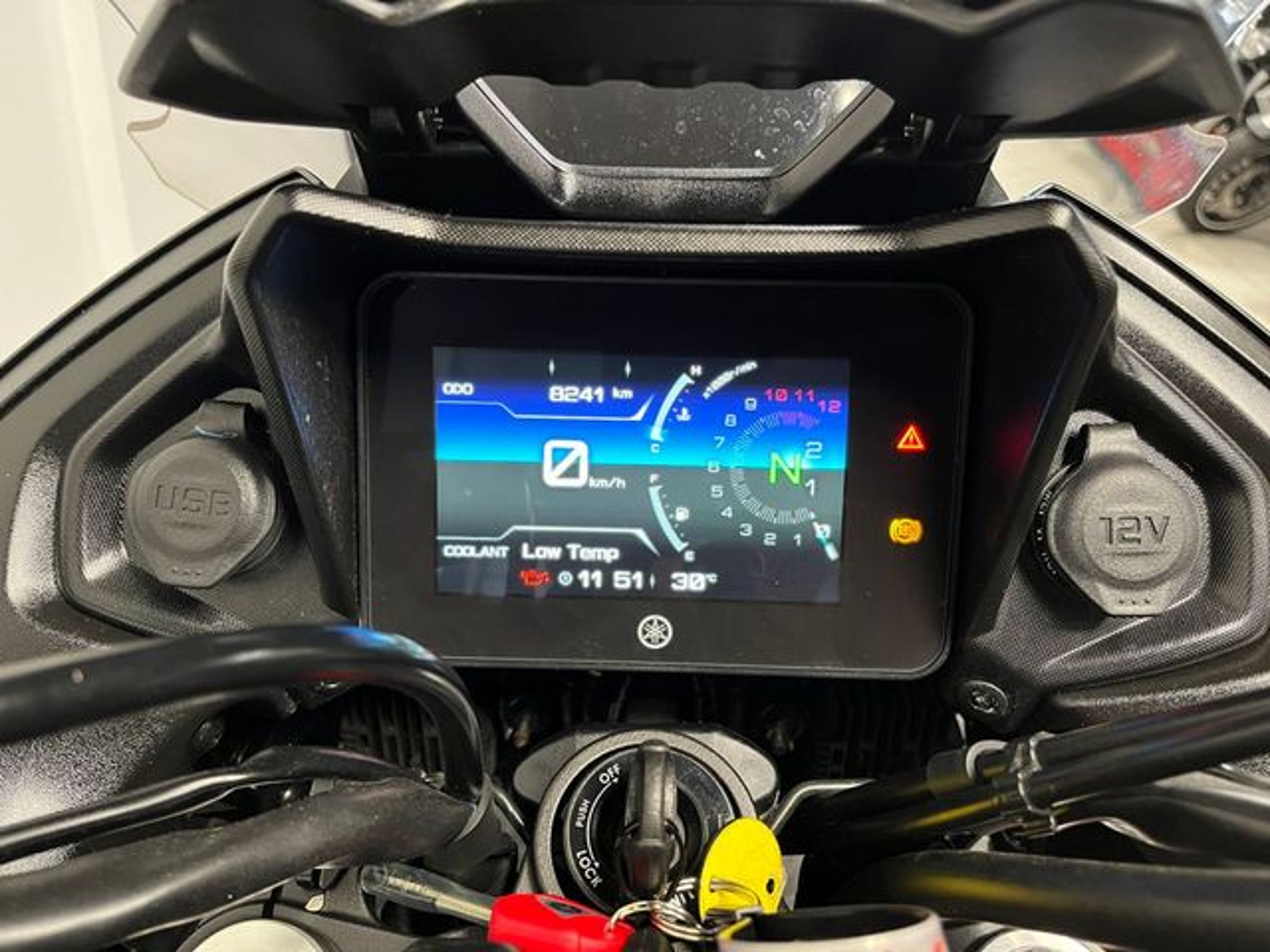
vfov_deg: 53.1
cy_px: 476
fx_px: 954
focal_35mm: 26
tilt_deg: -31.8
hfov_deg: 67.3
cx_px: 635
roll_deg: -5.9
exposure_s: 1/33
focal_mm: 5.1
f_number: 1.6
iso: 500
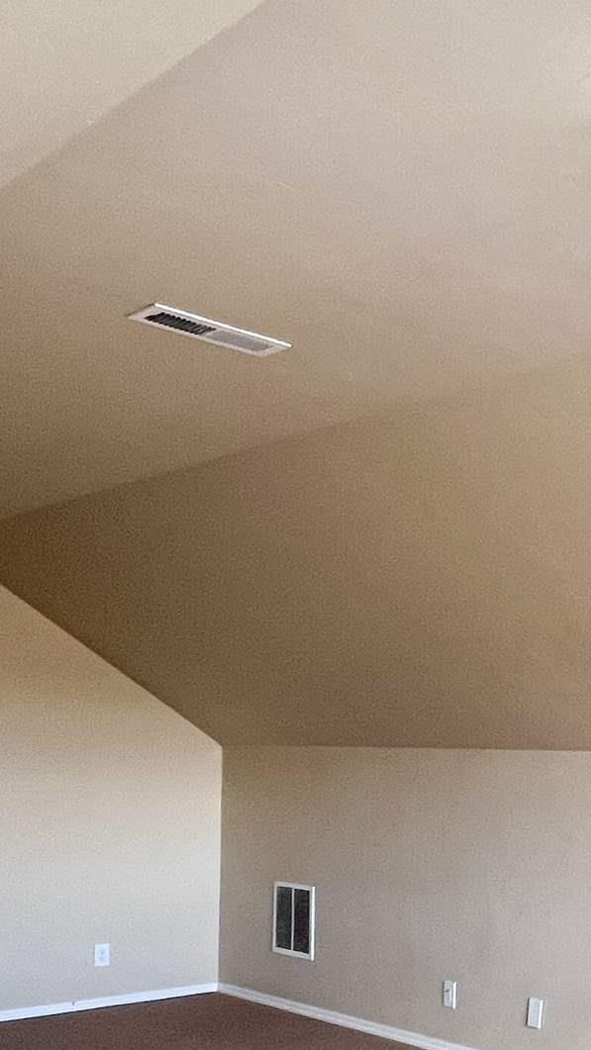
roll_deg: -1.4
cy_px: 768
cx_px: 744
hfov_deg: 25.4
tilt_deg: -0.4
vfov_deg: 47.8
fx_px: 1142
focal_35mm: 41
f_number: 1.8
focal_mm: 1.57
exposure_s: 1/120
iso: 100
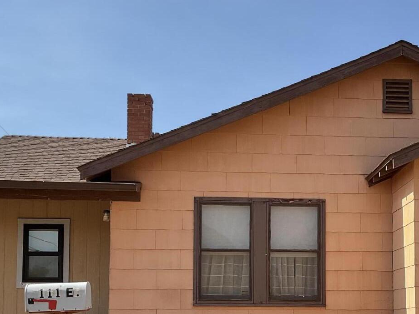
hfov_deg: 30.4
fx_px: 762
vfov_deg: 22.9
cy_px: 259
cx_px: 298
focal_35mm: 63
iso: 16
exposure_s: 1/1279
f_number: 1.8
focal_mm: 3
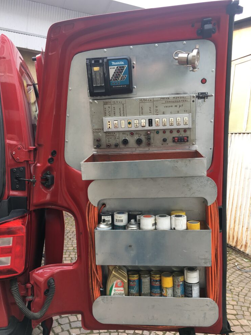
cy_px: 173
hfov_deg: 46.8
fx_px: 290
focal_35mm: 30
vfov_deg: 60.0
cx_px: 122
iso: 25
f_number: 2.2
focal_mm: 4.15
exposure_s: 1/106
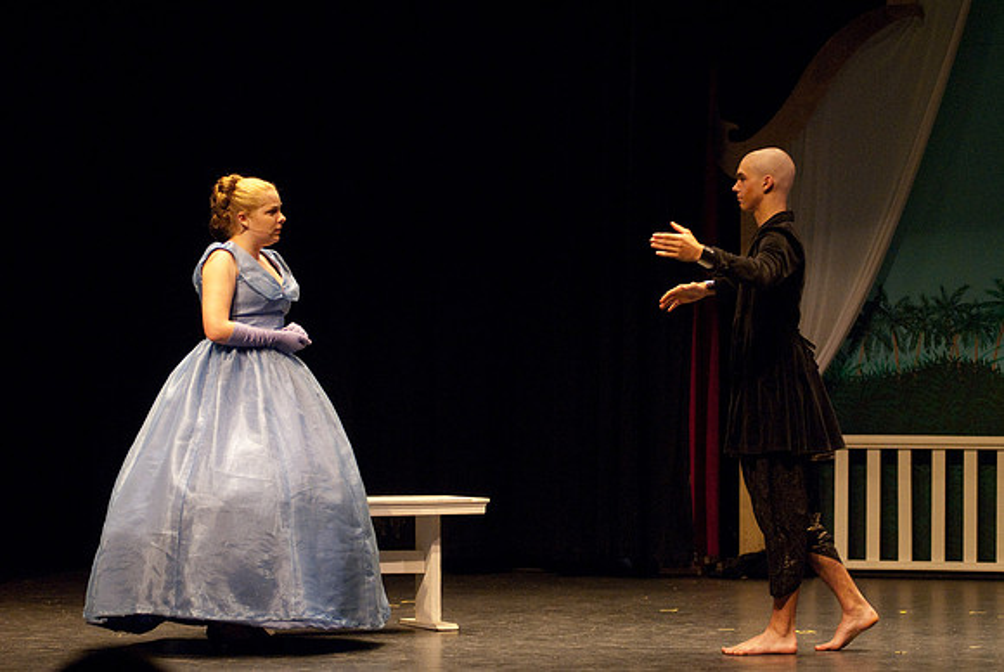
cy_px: 336
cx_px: 502
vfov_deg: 9.7
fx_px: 3978
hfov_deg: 14.4
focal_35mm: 142
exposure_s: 1/160
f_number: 2.8
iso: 1250
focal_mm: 95
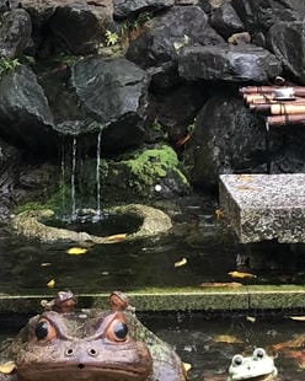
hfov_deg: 10.5
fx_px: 1647
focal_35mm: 146
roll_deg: +0.9
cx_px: 57
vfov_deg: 13.0
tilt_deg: -2.7
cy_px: 7
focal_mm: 3.99
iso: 40
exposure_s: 1/24
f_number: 1.8
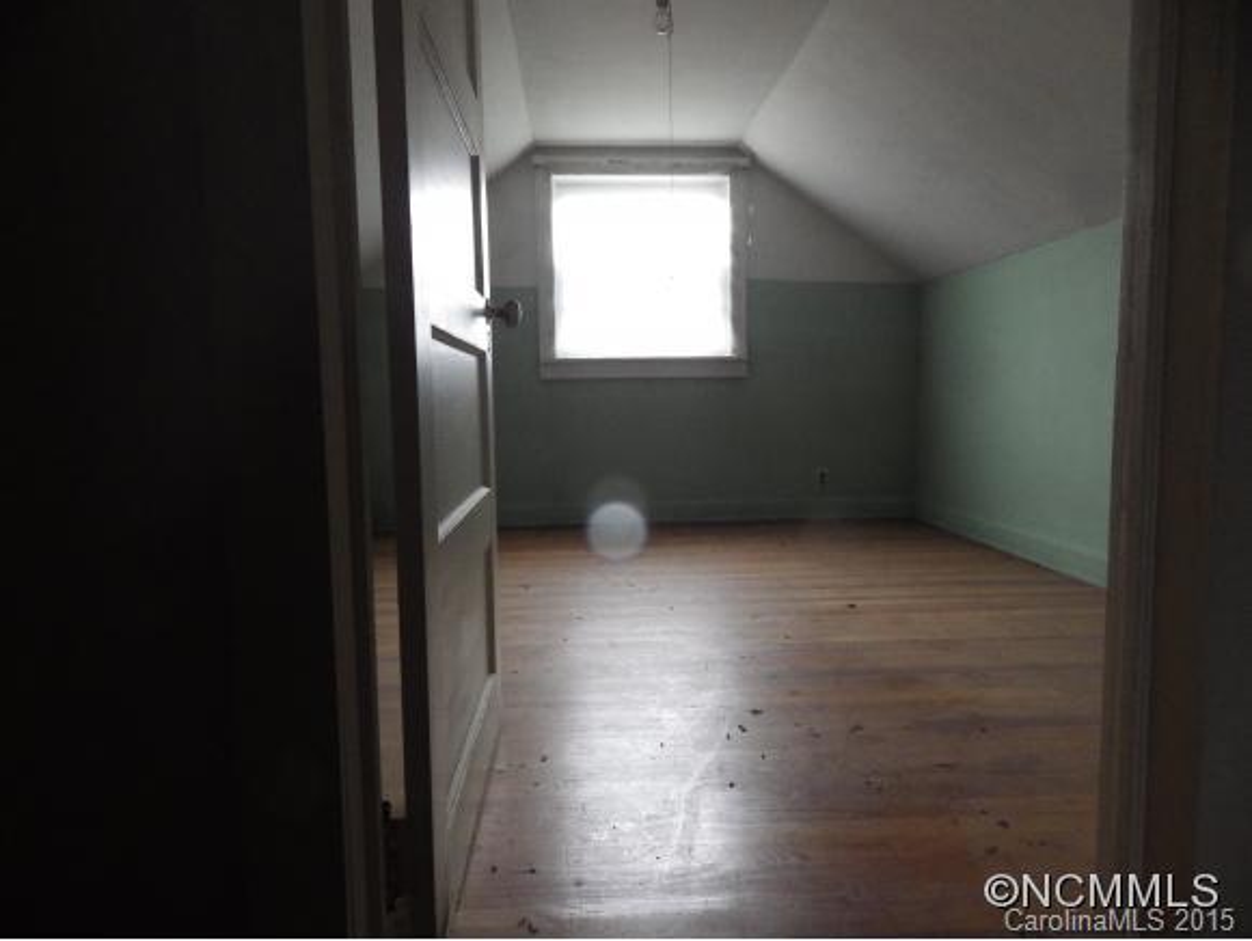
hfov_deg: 76.3
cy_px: 470
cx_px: 626
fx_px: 796
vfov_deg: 61.2
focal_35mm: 22
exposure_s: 1/45
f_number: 3.1
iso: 500
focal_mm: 4
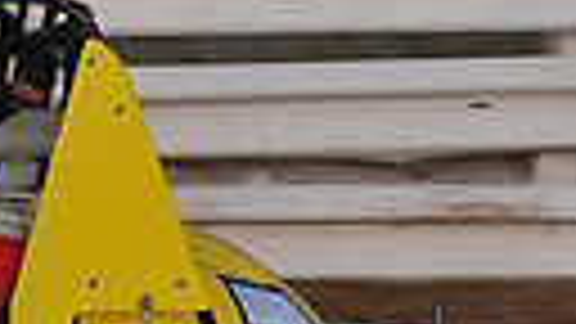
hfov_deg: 3.1
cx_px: -279
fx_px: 10477
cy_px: -14
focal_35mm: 686
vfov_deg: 1.8
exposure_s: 1/250
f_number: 6.3
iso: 800
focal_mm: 145
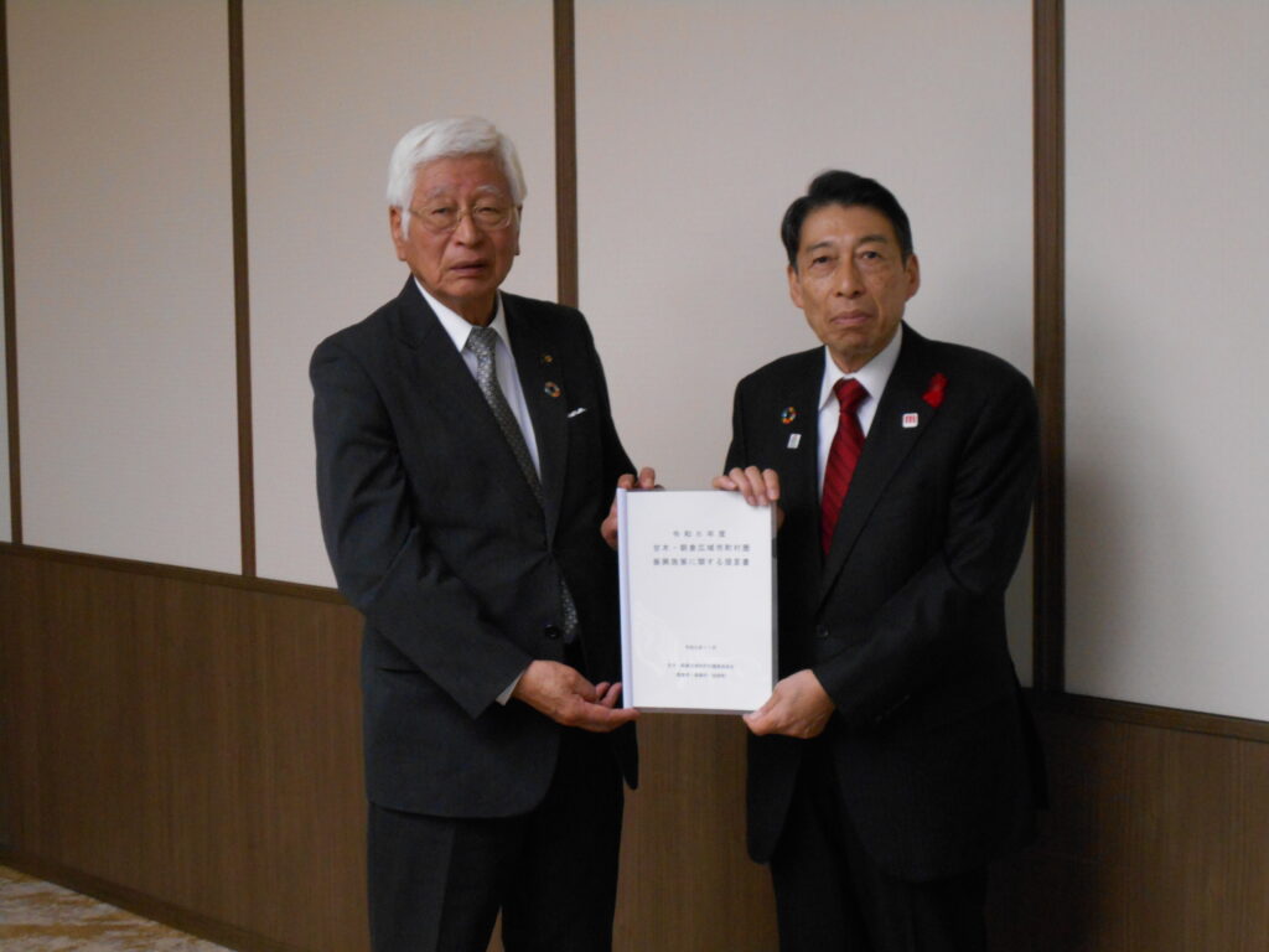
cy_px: 476
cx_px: 634
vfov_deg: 25.2
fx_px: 2126
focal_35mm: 58
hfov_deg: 33.2
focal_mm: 10
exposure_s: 1/30
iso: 400
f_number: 4.9
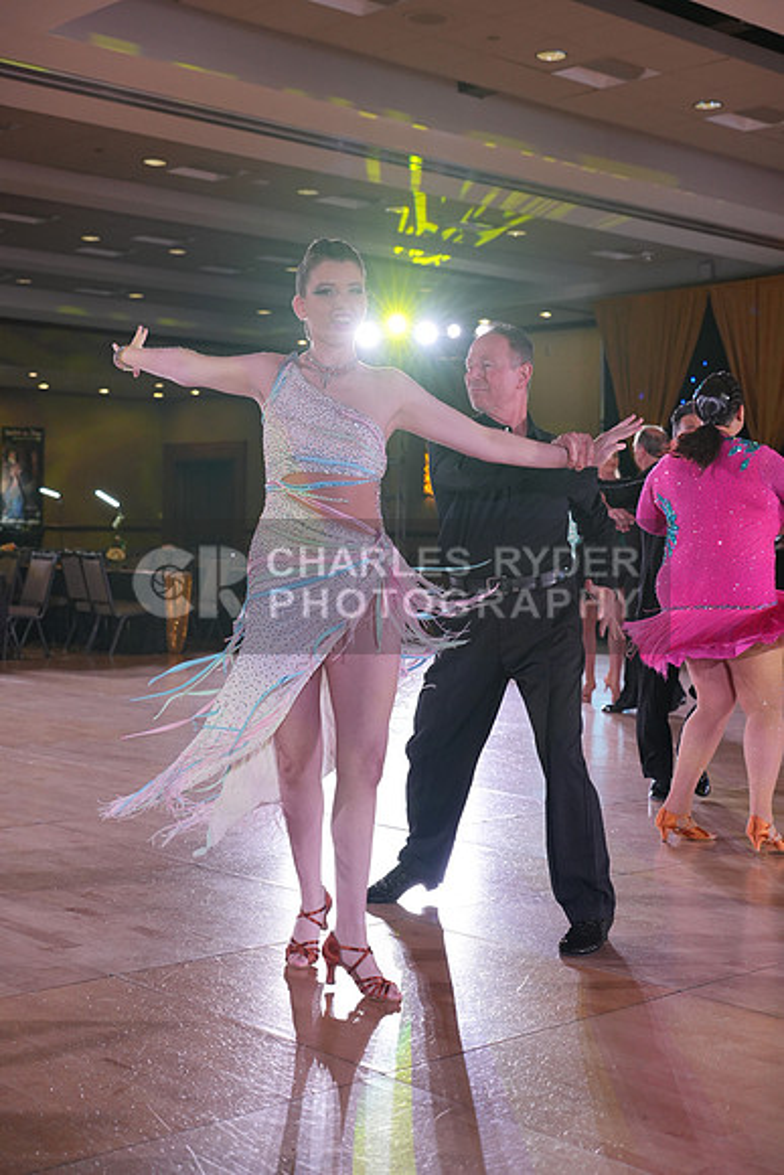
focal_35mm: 50
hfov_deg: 27.0
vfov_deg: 39.6
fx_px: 1632
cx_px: 392
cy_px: 588
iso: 1250
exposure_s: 1/400
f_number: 4
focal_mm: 50
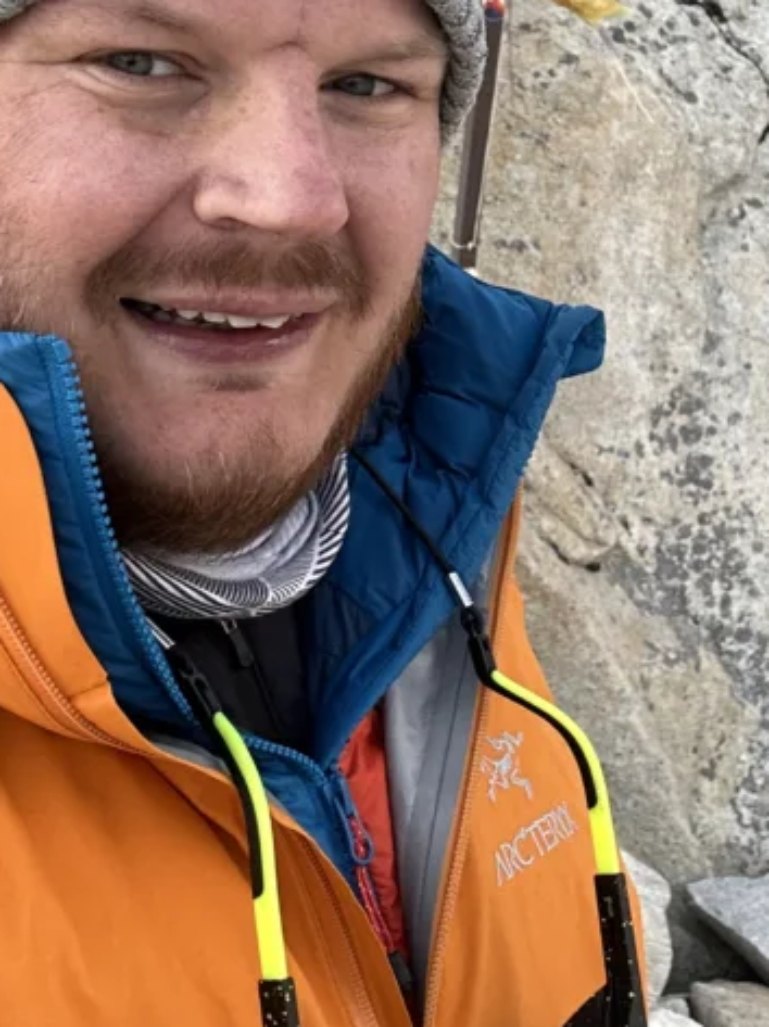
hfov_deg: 22.5
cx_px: 428
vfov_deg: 29.3
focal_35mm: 65
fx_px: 1928
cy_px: 243
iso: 25
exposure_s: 1/121
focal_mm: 2.69
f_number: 1.9
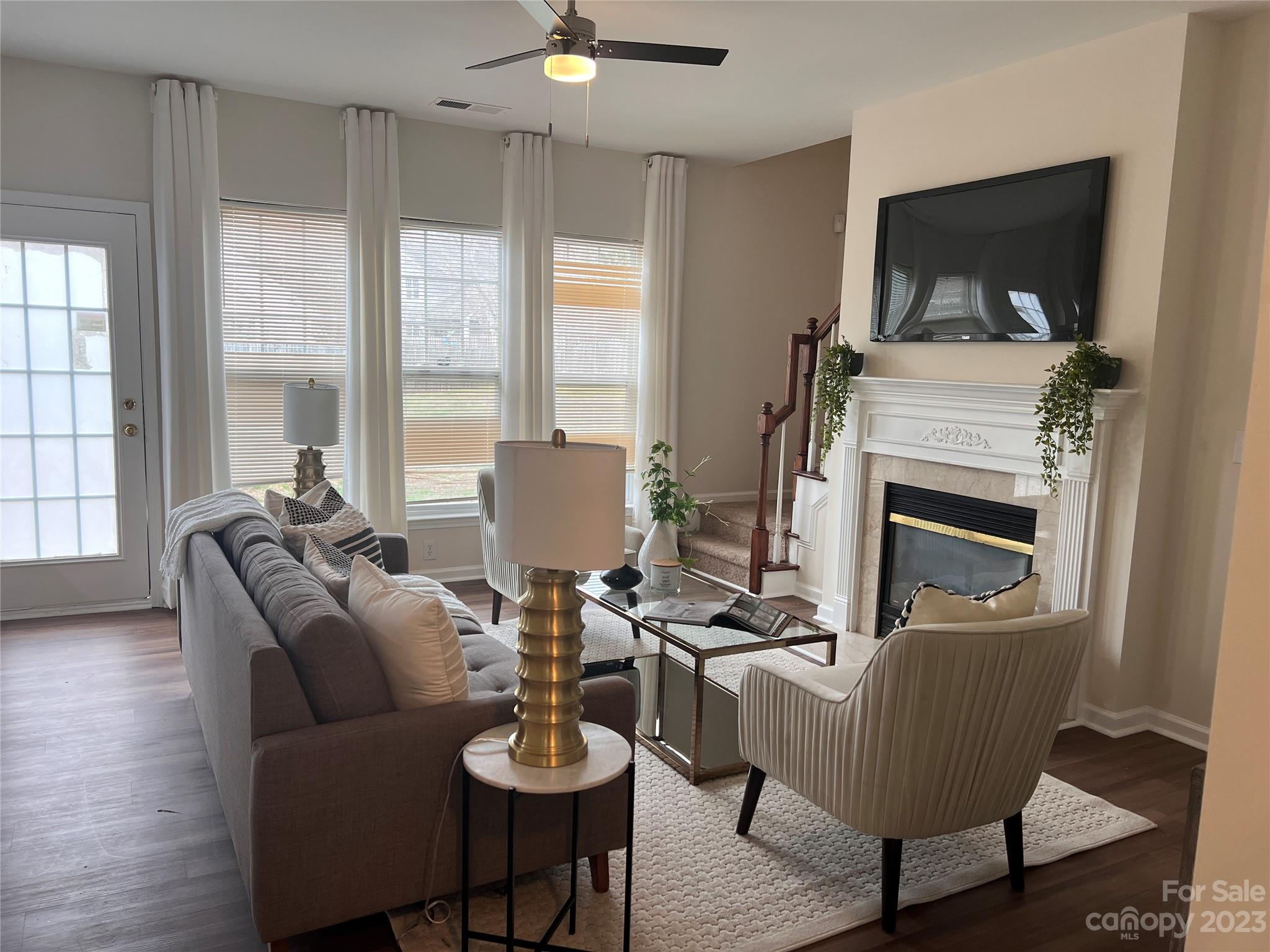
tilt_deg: -7.8
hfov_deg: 67.3
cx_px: 635
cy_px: 476
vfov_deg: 53.1
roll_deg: -1.9
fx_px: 954
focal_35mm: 26
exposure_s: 1/120
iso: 80
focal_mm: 5.7
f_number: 1.5
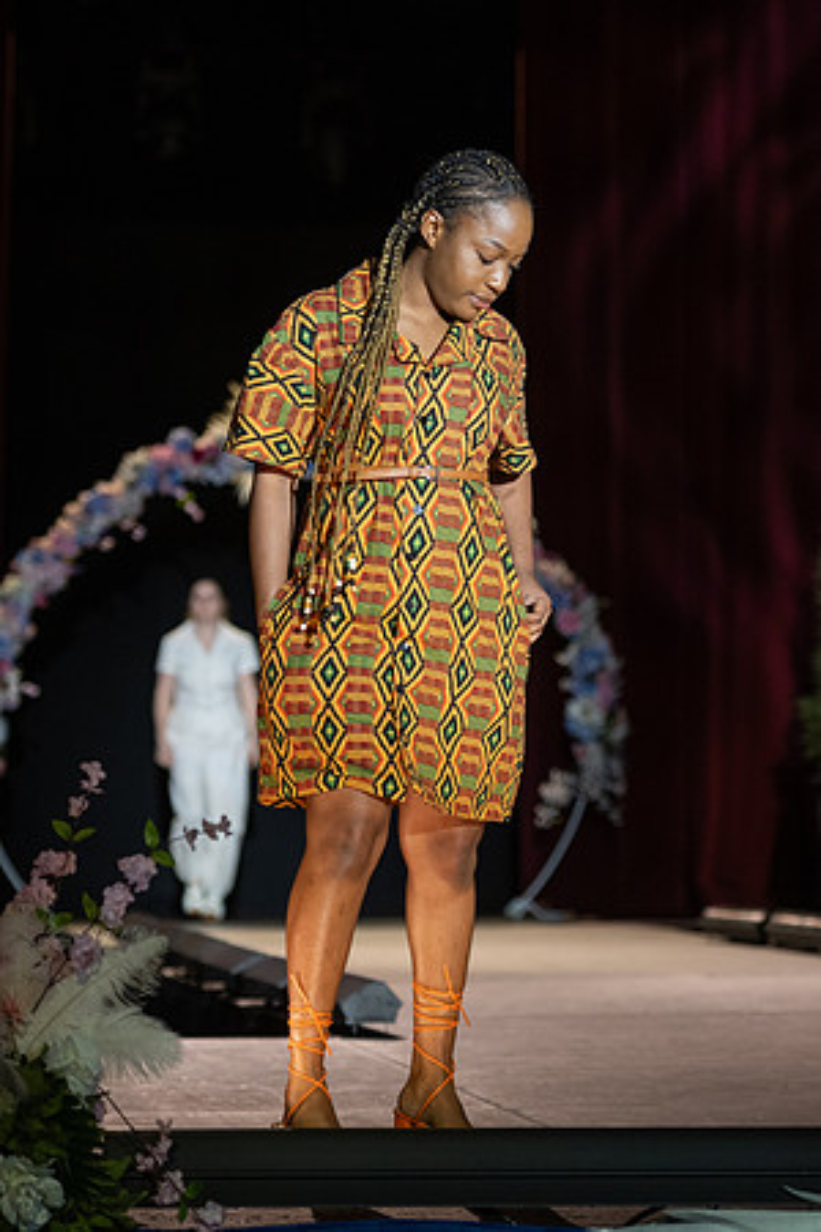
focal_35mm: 146
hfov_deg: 9.4
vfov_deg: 14.1
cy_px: 664
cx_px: 496
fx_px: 4980
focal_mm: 90
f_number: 2.8
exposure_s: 1/800
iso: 640
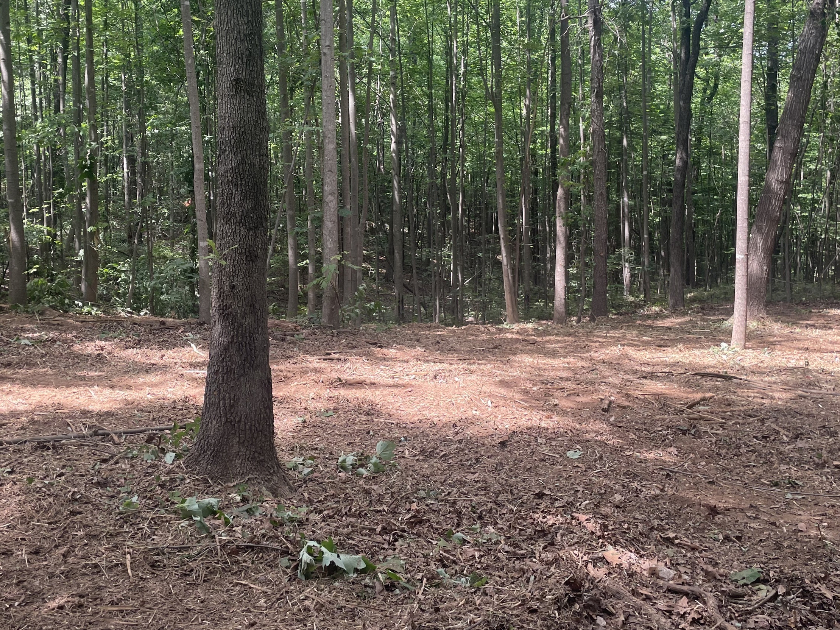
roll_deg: +0.7
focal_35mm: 36
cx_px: 348
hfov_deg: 51.1
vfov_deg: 39.1
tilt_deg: -4.6
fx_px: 874
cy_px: 197
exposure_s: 1/134
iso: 32
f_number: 1.6
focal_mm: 4.2
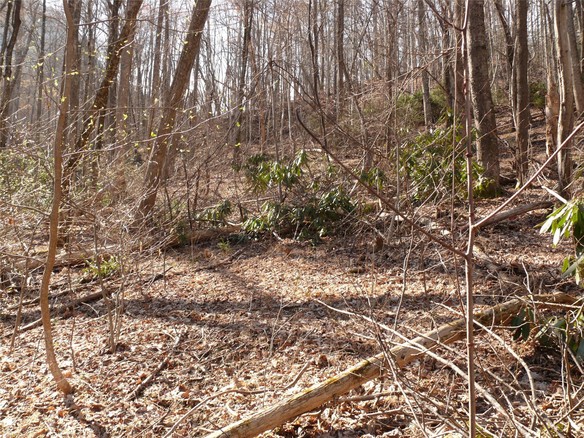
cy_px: 219
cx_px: 292
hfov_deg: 52.6
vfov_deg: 40.7
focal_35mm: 35
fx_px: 590
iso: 100
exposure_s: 1/125
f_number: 4
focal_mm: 7.4
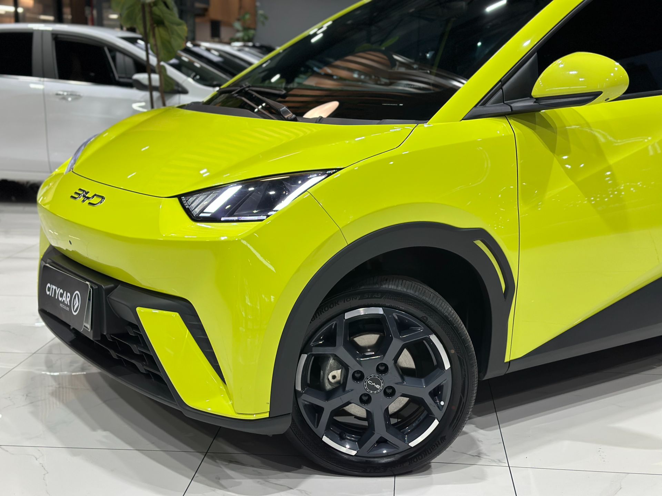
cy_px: 248
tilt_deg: -11.7
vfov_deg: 30.3
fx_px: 918
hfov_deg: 39.7
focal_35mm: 48
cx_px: 331
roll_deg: -0.3
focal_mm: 6.86
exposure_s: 1/120
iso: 125
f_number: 1.78
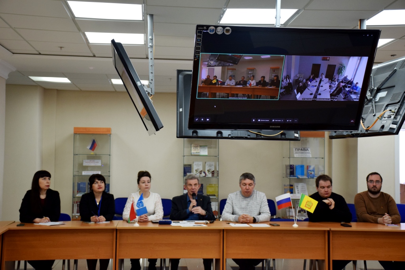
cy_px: 135
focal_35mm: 57
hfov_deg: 35.0
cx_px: 202
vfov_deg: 23.8
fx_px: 641
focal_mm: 38
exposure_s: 1/60
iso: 900
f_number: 4.2
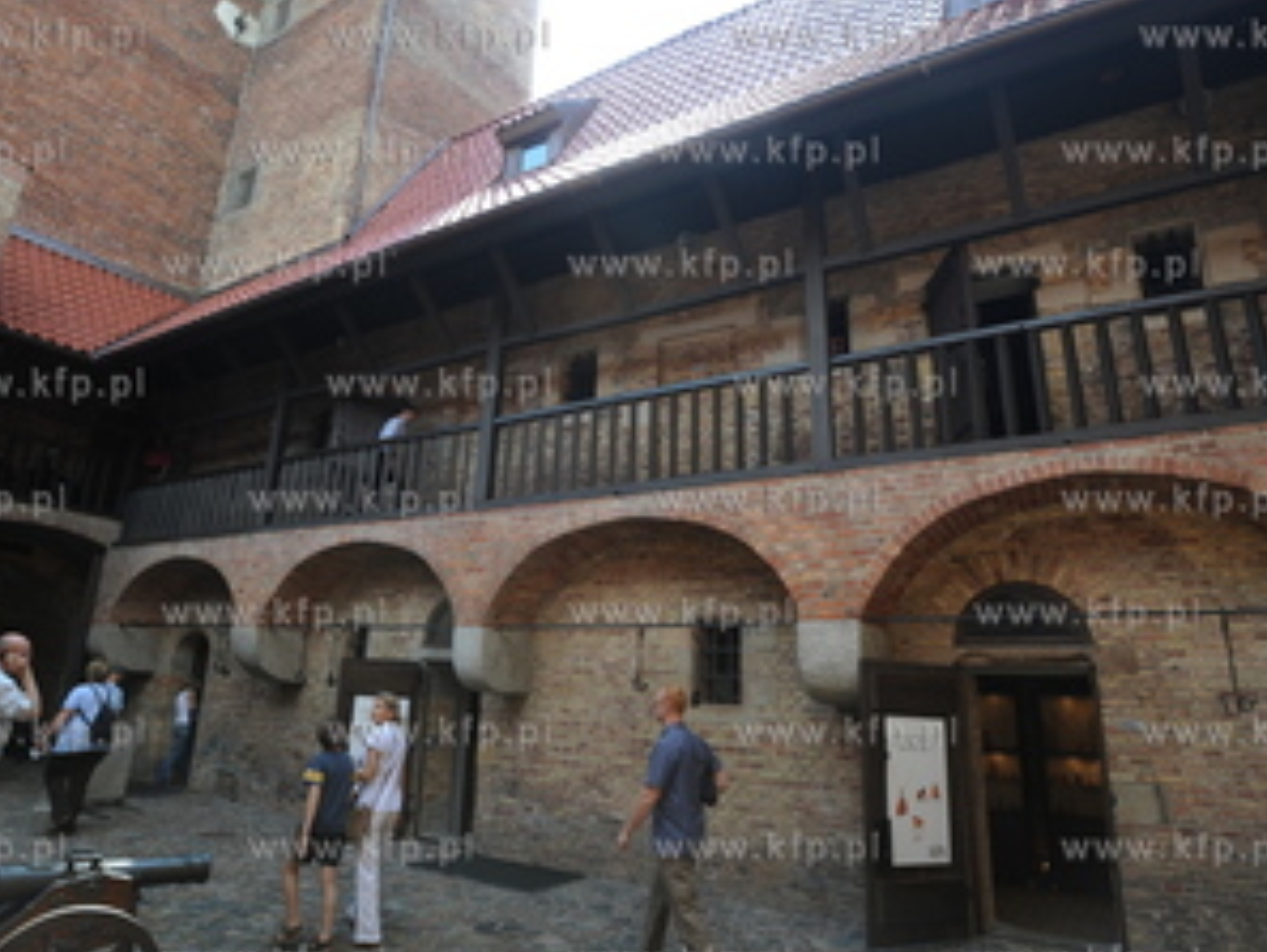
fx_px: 806
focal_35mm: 22
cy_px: 440
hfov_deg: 76.3
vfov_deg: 61.0
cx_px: 589
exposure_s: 1/60
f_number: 8
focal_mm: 17
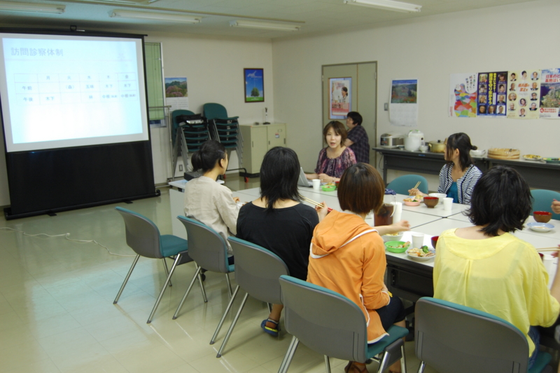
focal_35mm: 33
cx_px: 280
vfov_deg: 39.9
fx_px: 513
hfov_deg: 57.3
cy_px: 186
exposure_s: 1/30
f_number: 3.8
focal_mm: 22
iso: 400
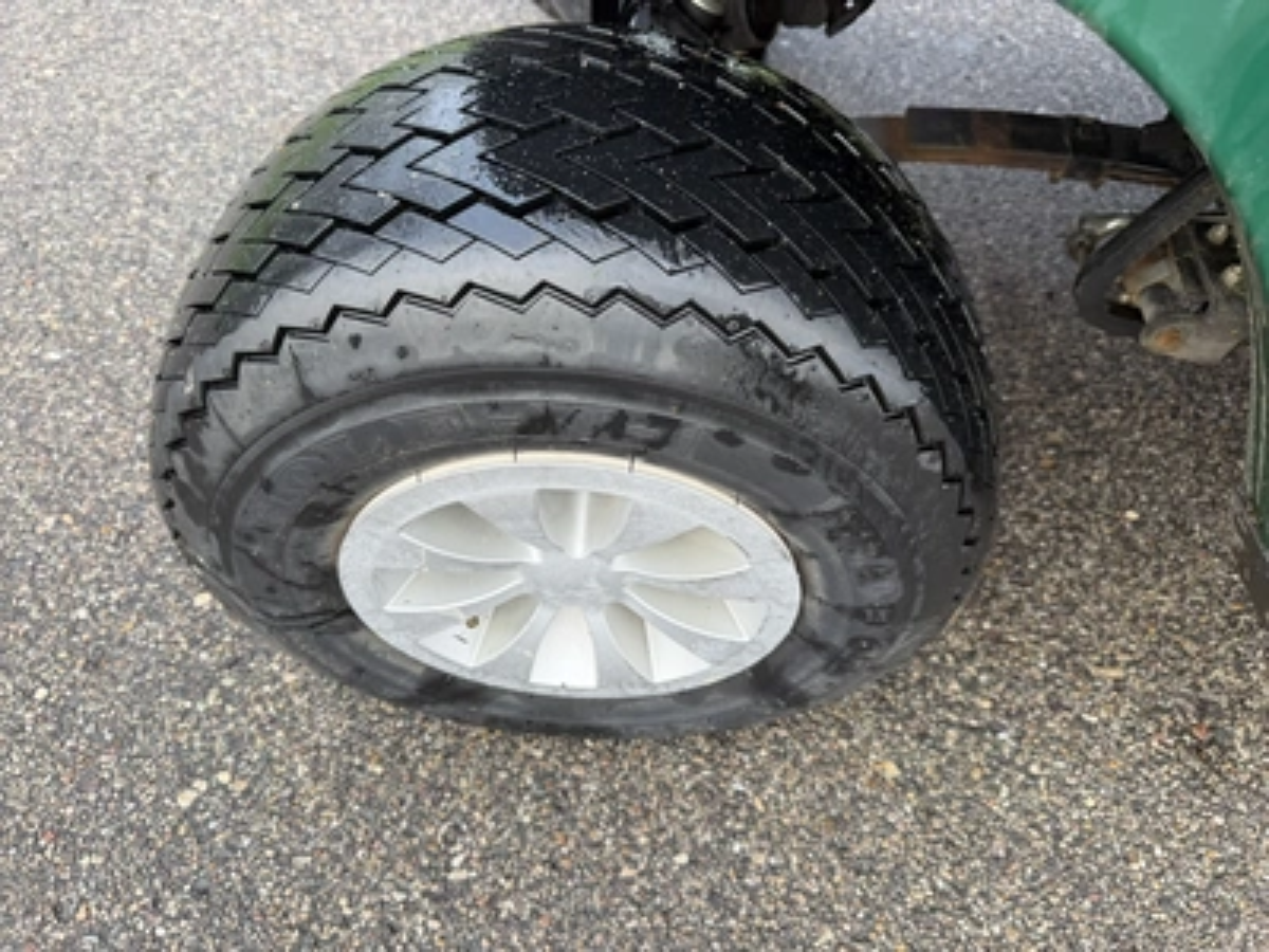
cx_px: 634
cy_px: 476
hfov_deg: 71.6
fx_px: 880
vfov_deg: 56.8
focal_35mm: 24
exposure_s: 1/142
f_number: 1.78
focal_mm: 6.76
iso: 80
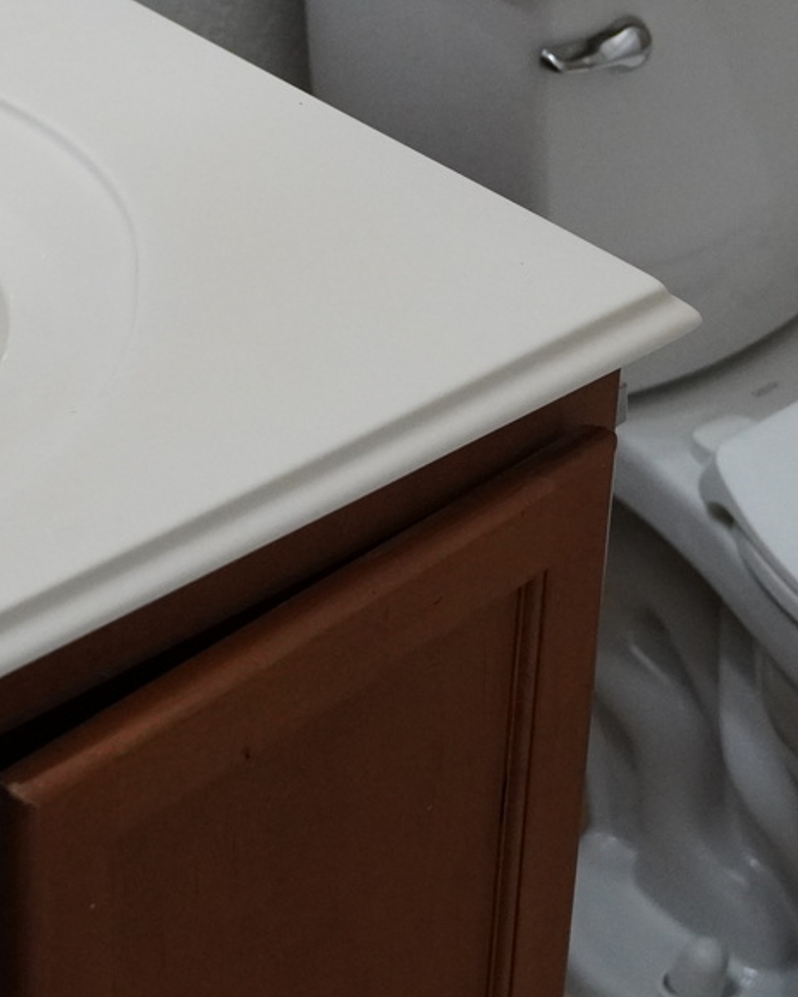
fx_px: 3247
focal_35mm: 110
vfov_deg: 17.2
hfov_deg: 14.0
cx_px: 399
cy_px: 77
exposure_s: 1/640
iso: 2000
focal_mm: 28
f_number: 2.8
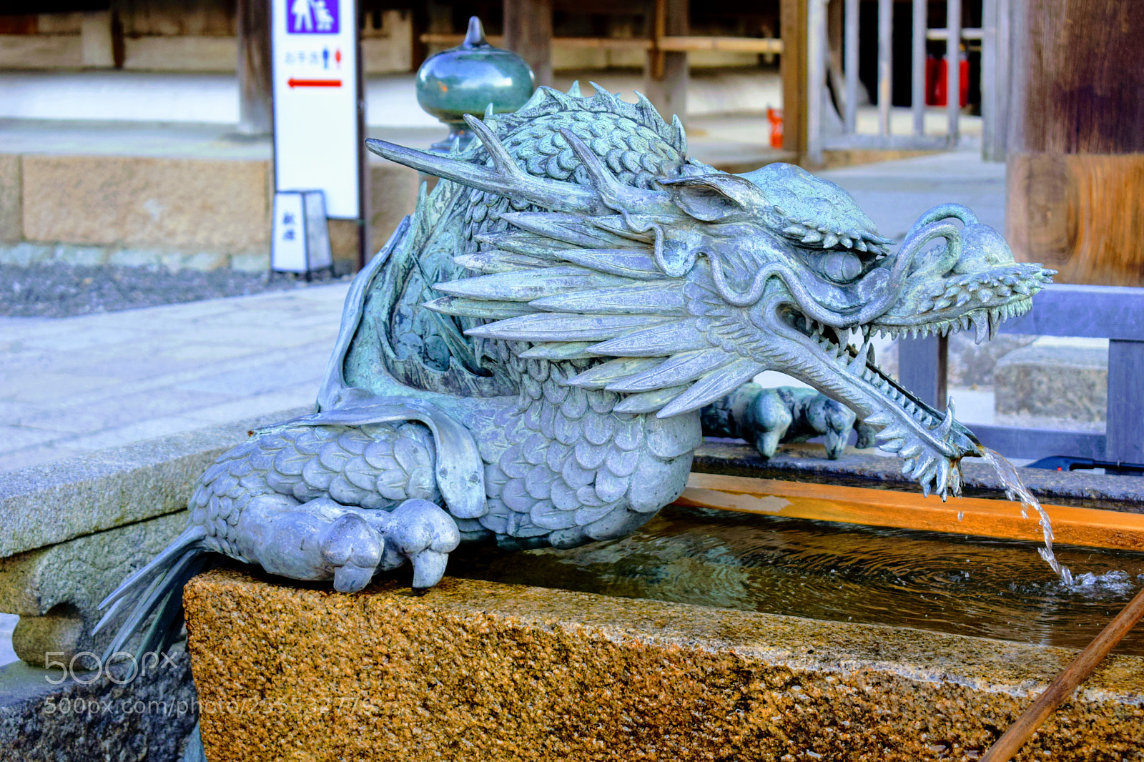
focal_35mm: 78
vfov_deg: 17.5
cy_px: 381
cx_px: 572
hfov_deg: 26.0
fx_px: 2478
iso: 400
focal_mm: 52
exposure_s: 1/125
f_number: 5.6
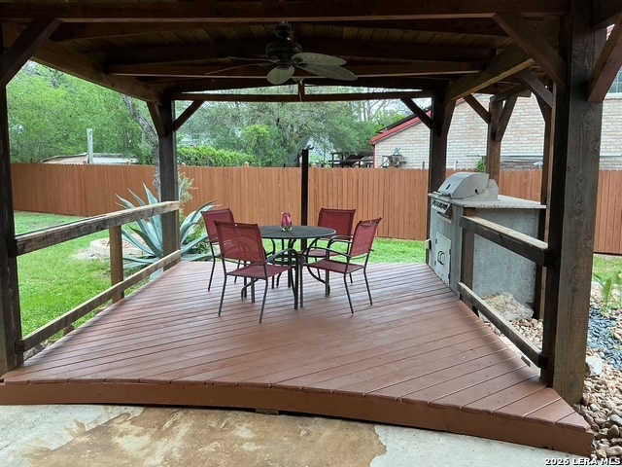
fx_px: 521
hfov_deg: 61.7
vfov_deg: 48.2
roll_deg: +0.2
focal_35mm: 29
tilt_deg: -6.7
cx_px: 311
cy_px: 234
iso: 40
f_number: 1.8
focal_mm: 3
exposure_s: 1/60
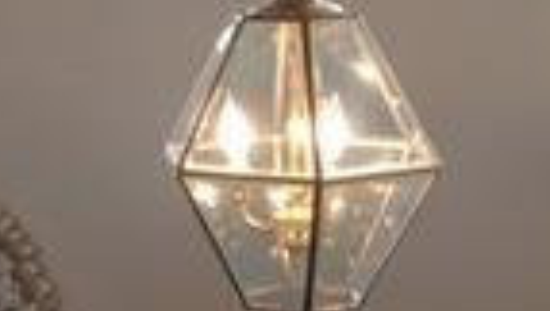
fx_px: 2060
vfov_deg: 8.6
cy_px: 88
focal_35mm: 141
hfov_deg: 13.3
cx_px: -523
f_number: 2.2
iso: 25
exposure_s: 1/30
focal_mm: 4.15
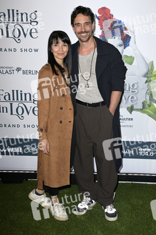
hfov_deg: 27.5
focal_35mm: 49
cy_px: 116
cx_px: 79
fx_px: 319
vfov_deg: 40.4
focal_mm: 48
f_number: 6.3
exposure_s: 1/250
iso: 640
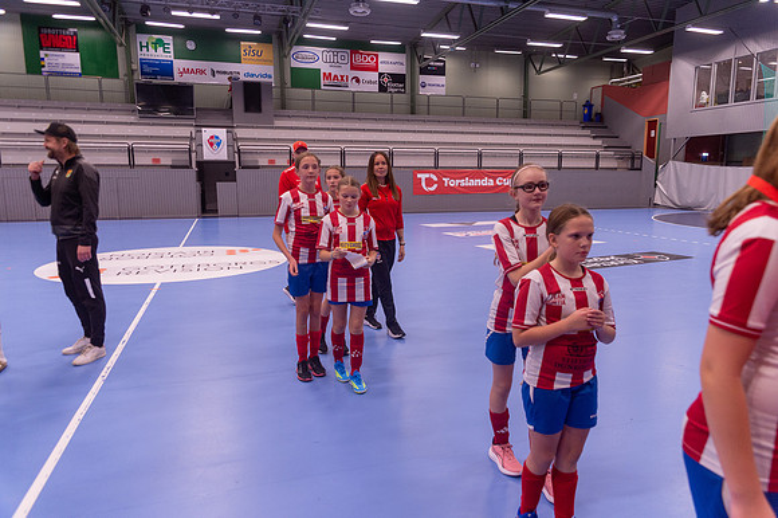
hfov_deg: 73.8
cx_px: 389
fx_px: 518
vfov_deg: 53.1
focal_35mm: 24
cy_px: 259
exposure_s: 1/400
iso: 1100
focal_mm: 24
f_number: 3.2
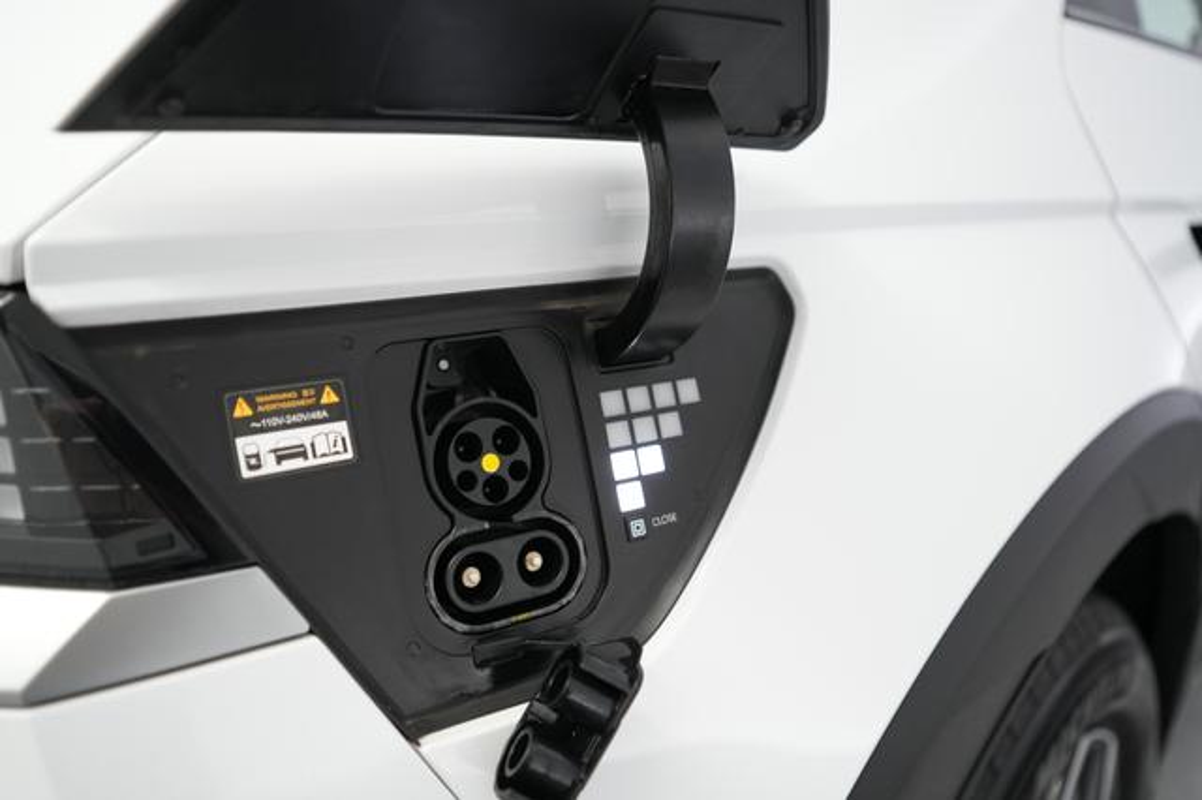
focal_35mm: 27
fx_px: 901
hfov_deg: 67.4
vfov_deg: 47.9
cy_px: 400
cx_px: 601
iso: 800
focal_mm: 27
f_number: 2.8
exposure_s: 1/60
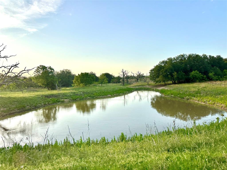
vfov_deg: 56.8
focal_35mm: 24
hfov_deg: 71.6
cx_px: 114
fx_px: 157
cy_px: 85
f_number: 1.78
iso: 80
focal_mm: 6.86
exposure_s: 1/2809
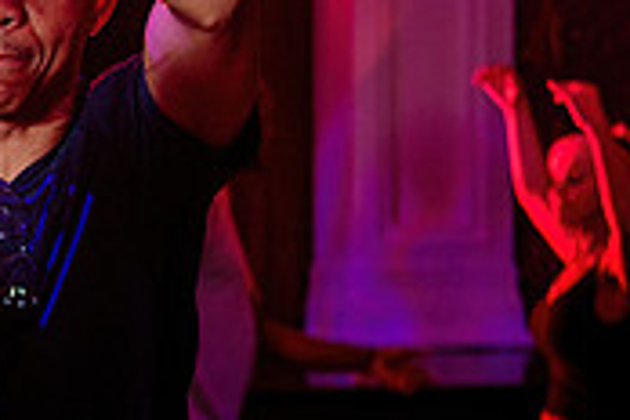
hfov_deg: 13.0
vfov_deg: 9.1
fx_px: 2625
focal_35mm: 150
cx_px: -304
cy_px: 346
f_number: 2.8
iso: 1000
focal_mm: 45
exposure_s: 1/80
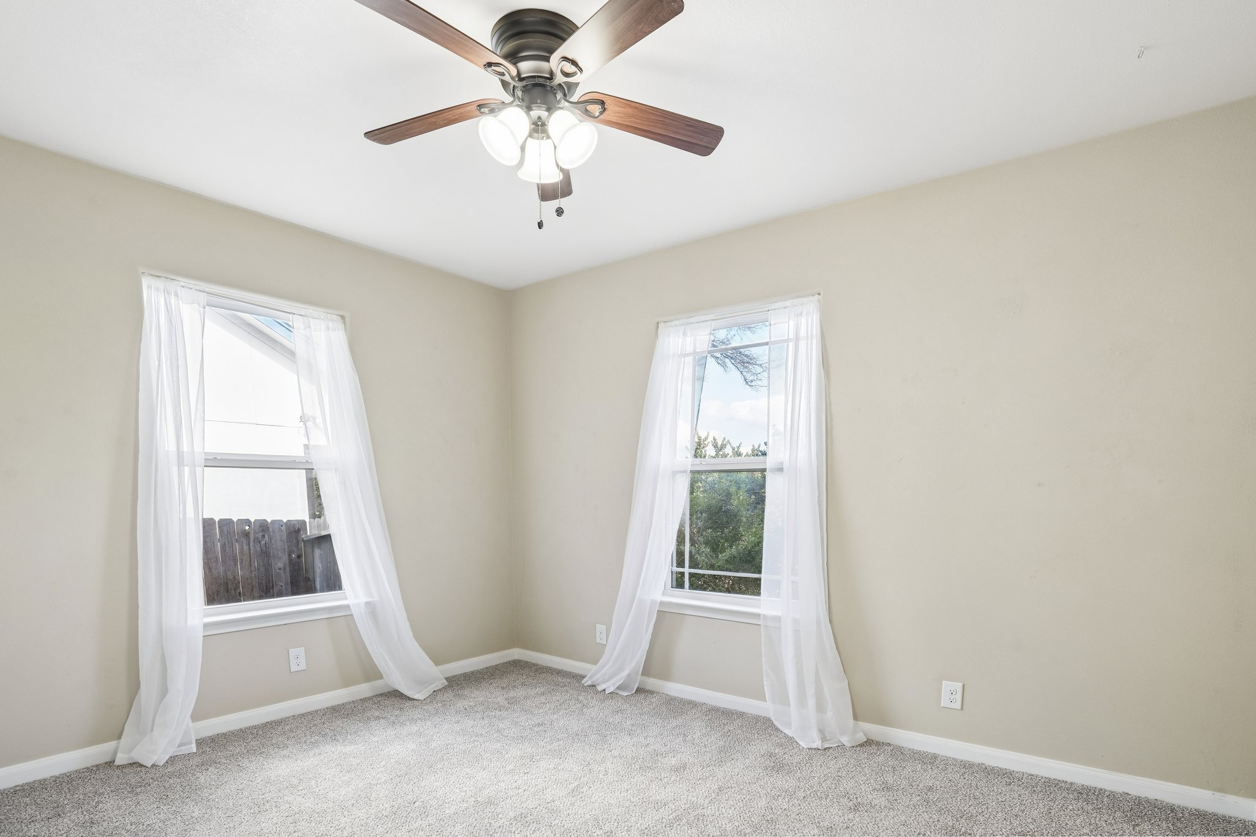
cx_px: 628
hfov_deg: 96.7
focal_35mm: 16
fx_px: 558
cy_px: 418
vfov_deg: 73.7
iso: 400
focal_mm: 16
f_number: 8
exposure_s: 1/30
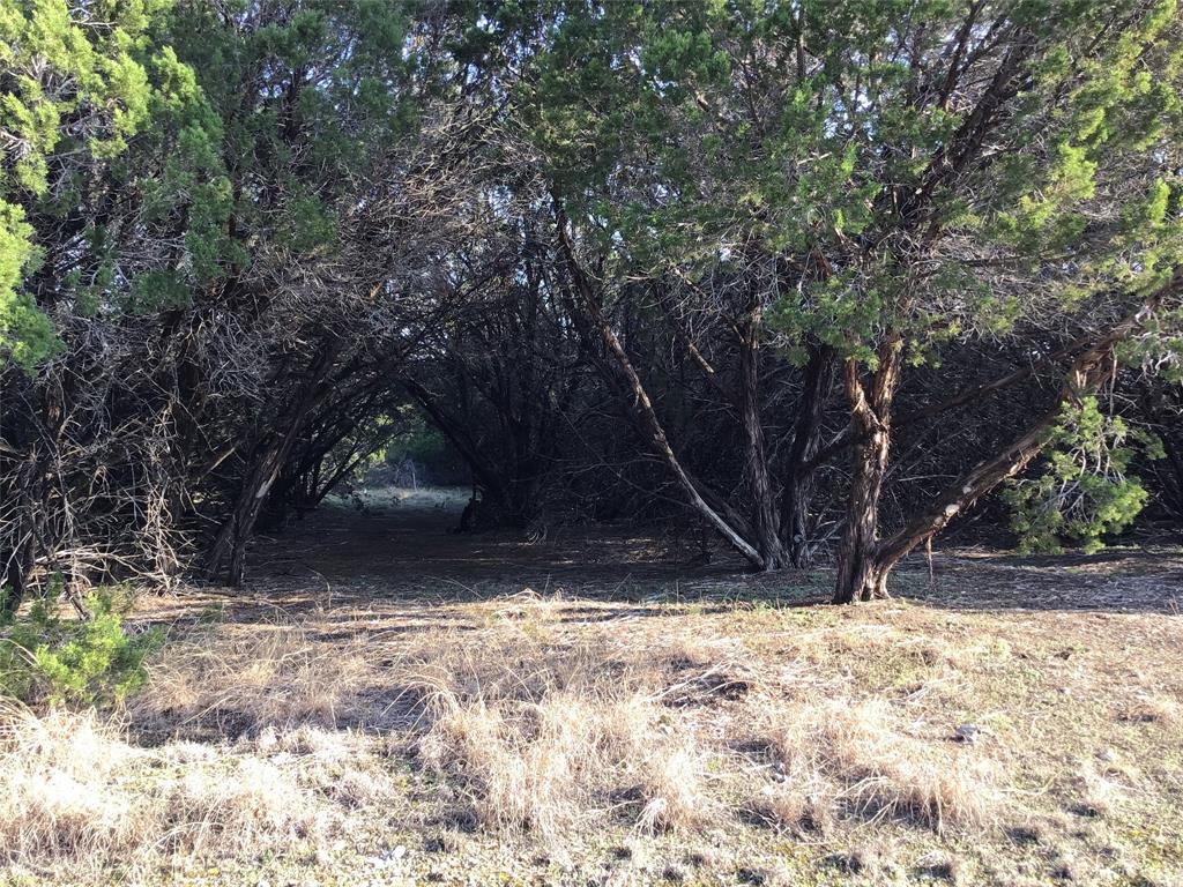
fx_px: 1059
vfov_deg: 45.4
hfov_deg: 58.4
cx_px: 592
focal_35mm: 31
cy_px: 444
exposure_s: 1/120
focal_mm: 3.3
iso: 25
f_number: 2.4
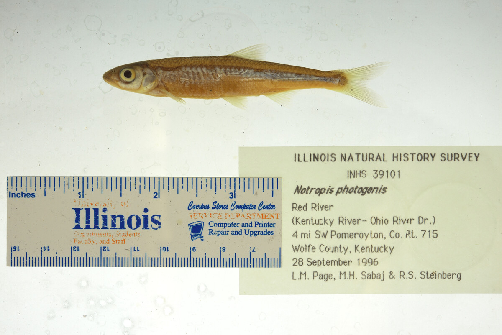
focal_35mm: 60
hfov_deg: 33.4
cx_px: 251
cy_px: 168
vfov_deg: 22.6
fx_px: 837
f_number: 10
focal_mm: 60
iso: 100
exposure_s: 1/200
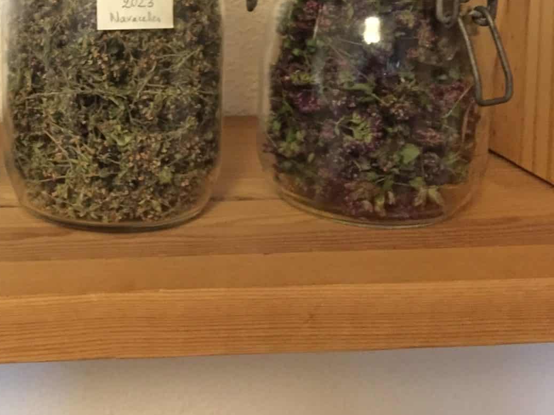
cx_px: 44
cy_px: 32
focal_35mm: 57
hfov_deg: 32.0
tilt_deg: -9.7
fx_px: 912
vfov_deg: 24.8
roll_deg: -0.4
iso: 640
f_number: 2.2
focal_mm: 4.15
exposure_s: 1/17
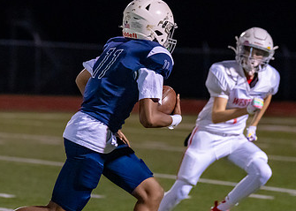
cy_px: 95
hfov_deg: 6.9
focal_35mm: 291
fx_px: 2445
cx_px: 89
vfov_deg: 4.9
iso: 6400
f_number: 2.8
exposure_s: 1/1250
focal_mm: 115
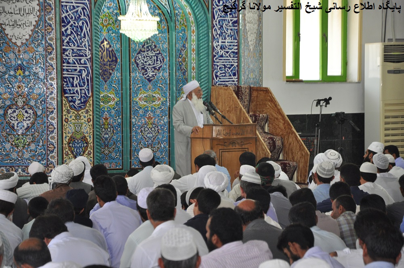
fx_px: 1765
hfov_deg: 13.1
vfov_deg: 8.7
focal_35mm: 158
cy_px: 134
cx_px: 202
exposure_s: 1/60
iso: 800
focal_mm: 105
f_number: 5.6
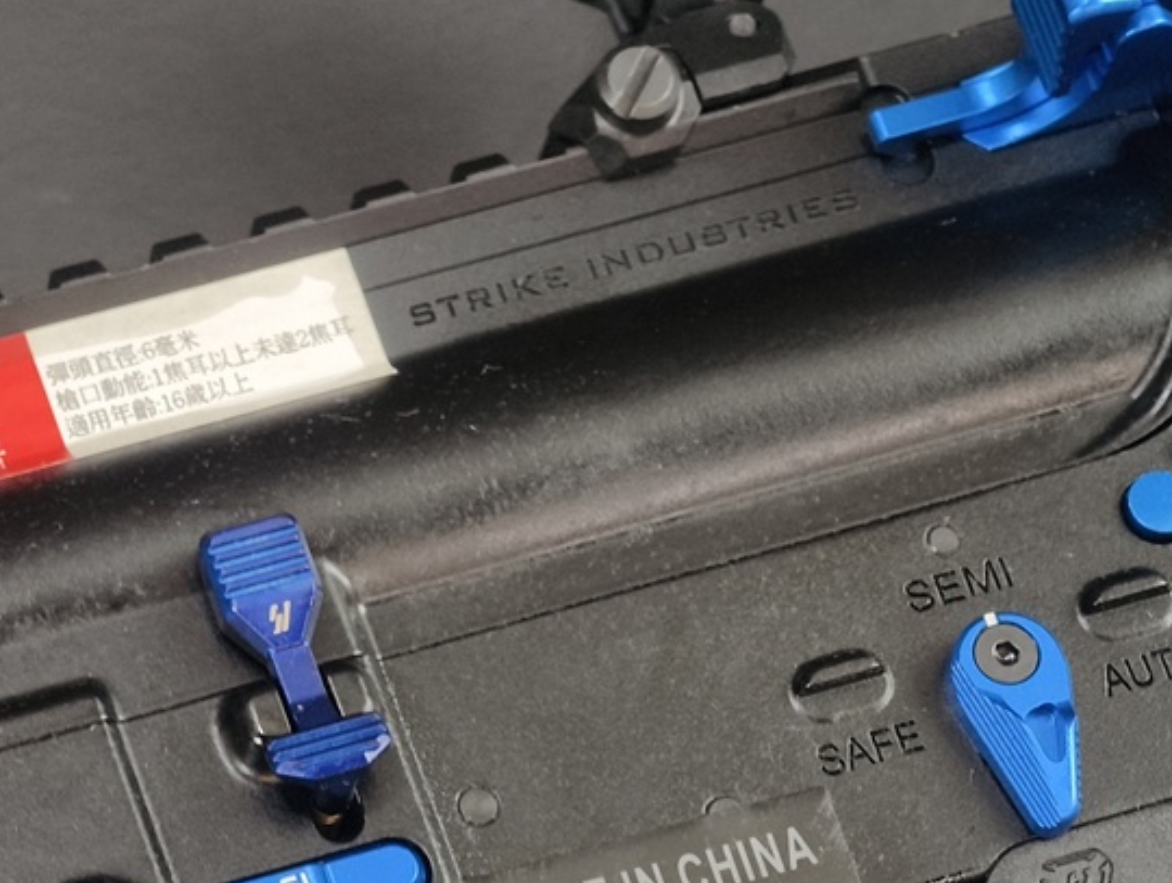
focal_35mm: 189
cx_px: 367
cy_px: 846
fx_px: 6410
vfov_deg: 7.9
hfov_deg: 10.4
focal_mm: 22.48
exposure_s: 1/15
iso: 792
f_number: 2.67
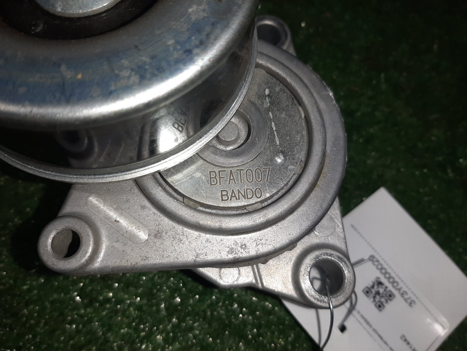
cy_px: 176
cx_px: 234
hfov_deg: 67.3
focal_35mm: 26
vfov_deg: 53.1
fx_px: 351
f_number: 1.7
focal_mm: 3.93
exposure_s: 1/100
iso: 46
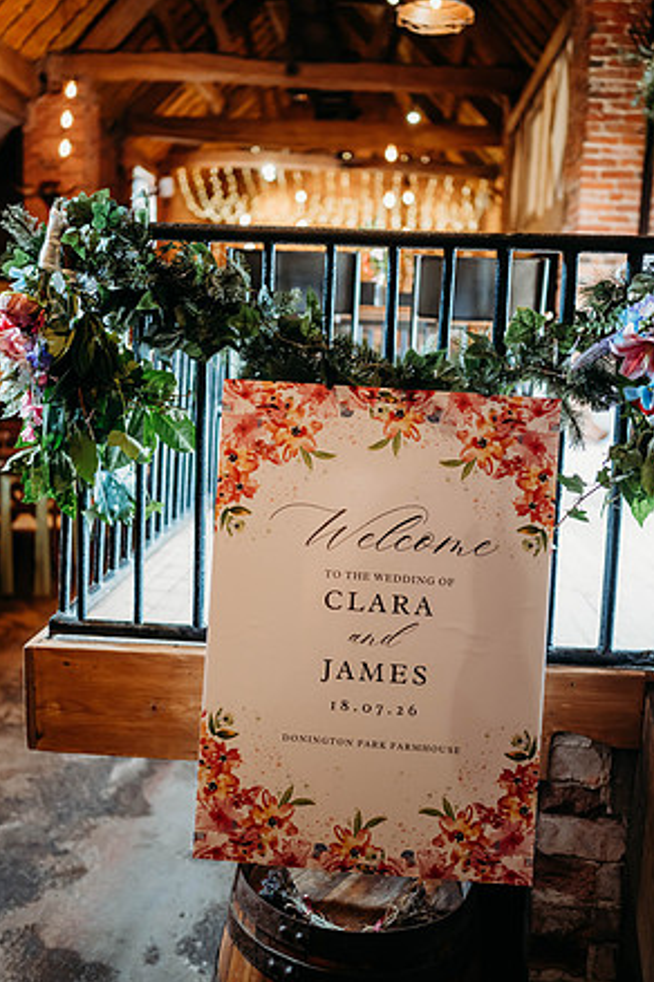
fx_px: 981
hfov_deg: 36.9
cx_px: 325
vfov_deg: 53.1
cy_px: 487
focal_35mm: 36
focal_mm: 35
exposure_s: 1/250
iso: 2200
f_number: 1.8
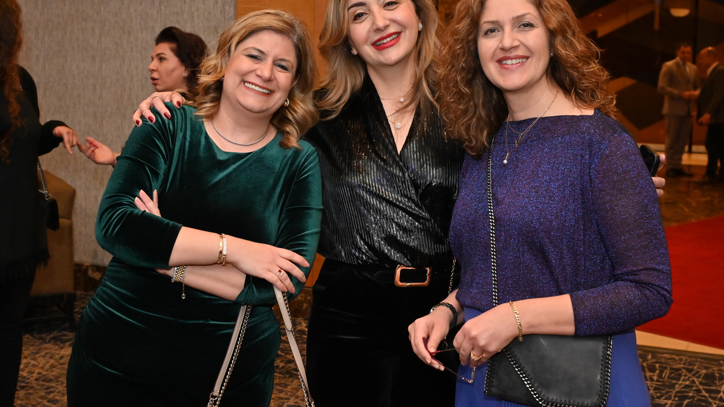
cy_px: 165
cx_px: 361
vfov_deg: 23.5
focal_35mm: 51
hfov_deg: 40.6
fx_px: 979
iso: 2500
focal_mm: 48
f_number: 7.1
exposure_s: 1/80
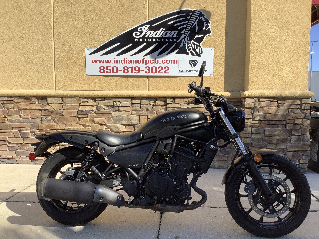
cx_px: 160
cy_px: 120
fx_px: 286
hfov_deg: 58.4
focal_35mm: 31
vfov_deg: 45.4
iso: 25
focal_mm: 3.3
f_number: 2.4
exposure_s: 1/1148
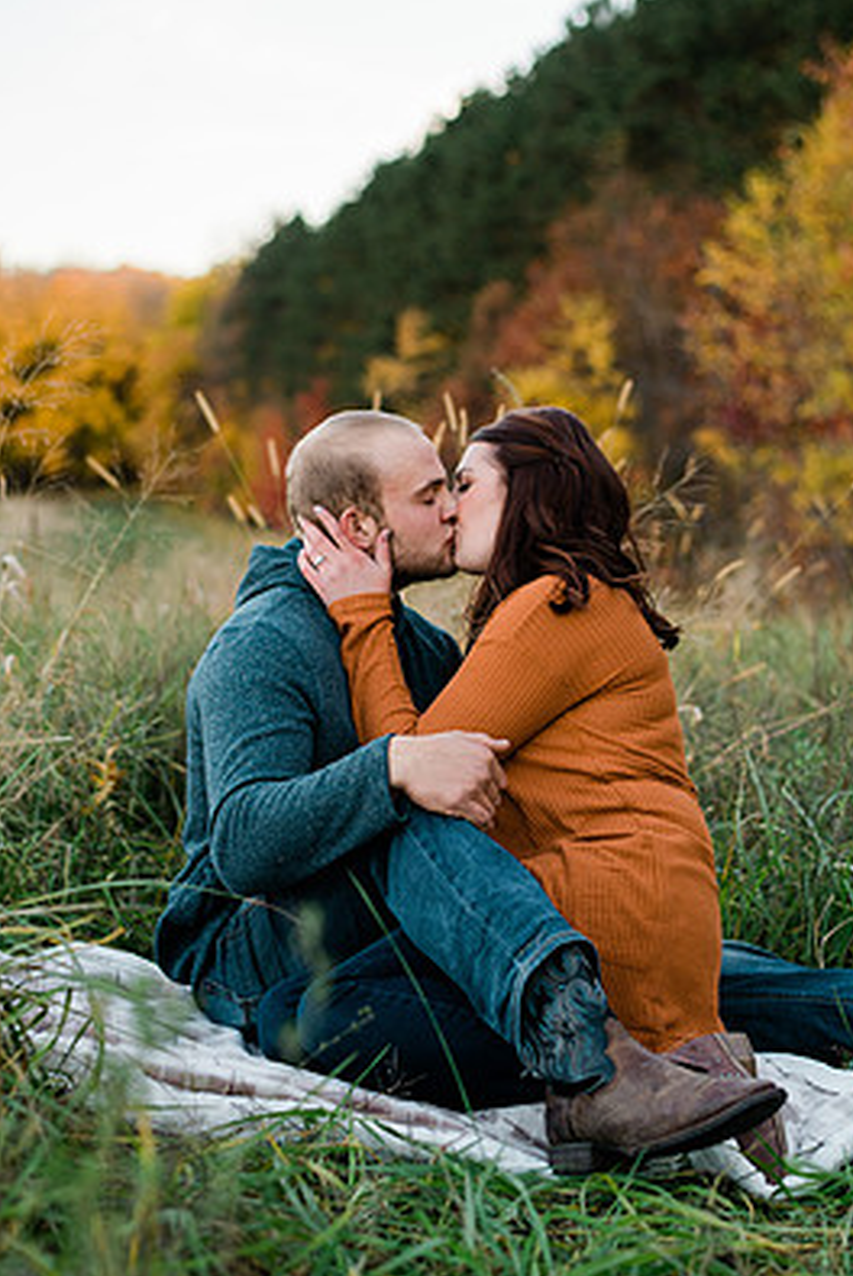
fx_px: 2341
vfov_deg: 30.5
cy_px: 659
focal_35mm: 66
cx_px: 481
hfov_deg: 20.6
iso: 200
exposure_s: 1/200
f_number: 2.8
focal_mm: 58
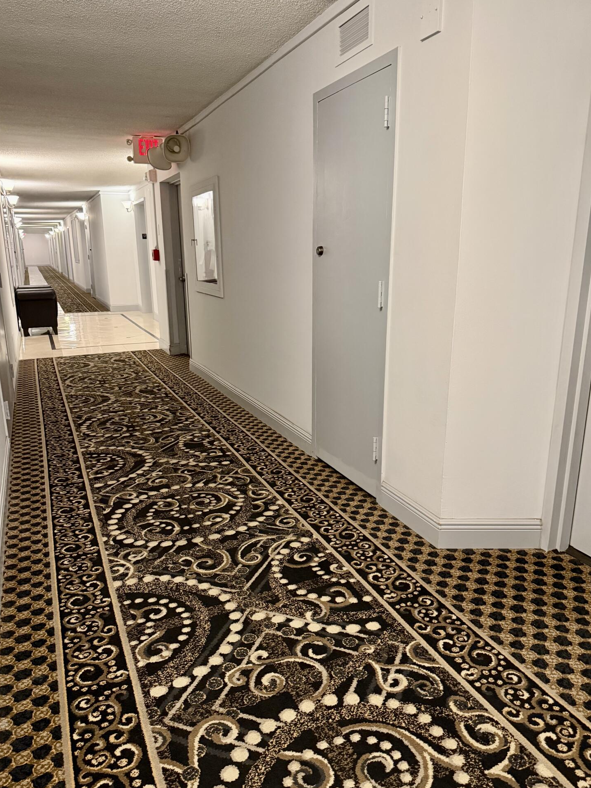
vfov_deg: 69.4
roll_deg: +0.5
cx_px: 289
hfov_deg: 54.9
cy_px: 408
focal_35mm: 25
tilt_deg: -15.6
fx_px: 569
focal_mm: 6.76
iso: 640
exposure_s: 1/40
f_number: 1.78
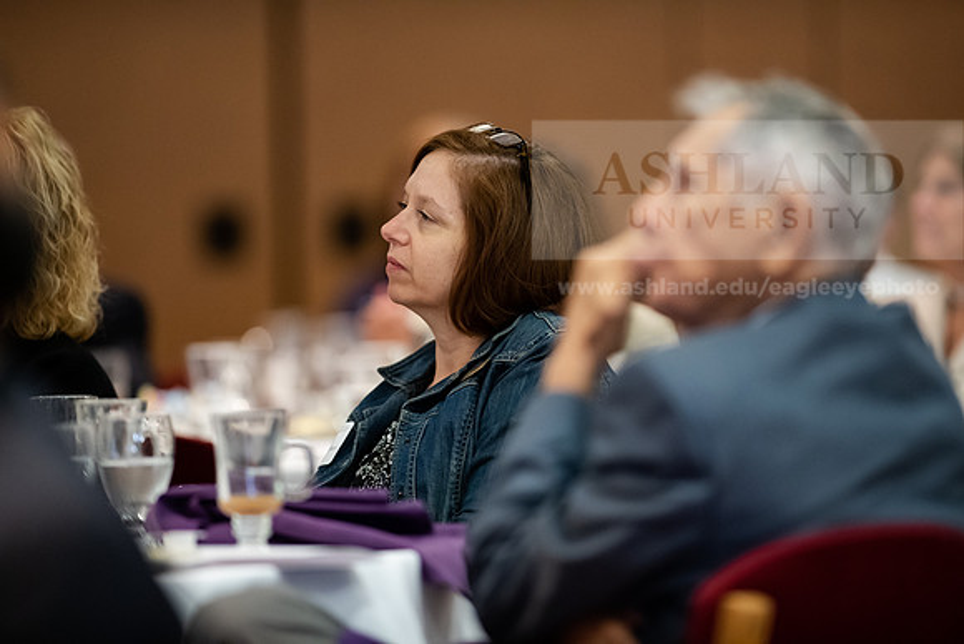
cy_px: 322
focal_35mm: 300
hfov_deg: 6.9
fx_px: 8035
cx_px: 482
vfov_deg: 4.6
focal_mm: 300
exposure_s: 1/200
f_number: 2.8
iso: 2500
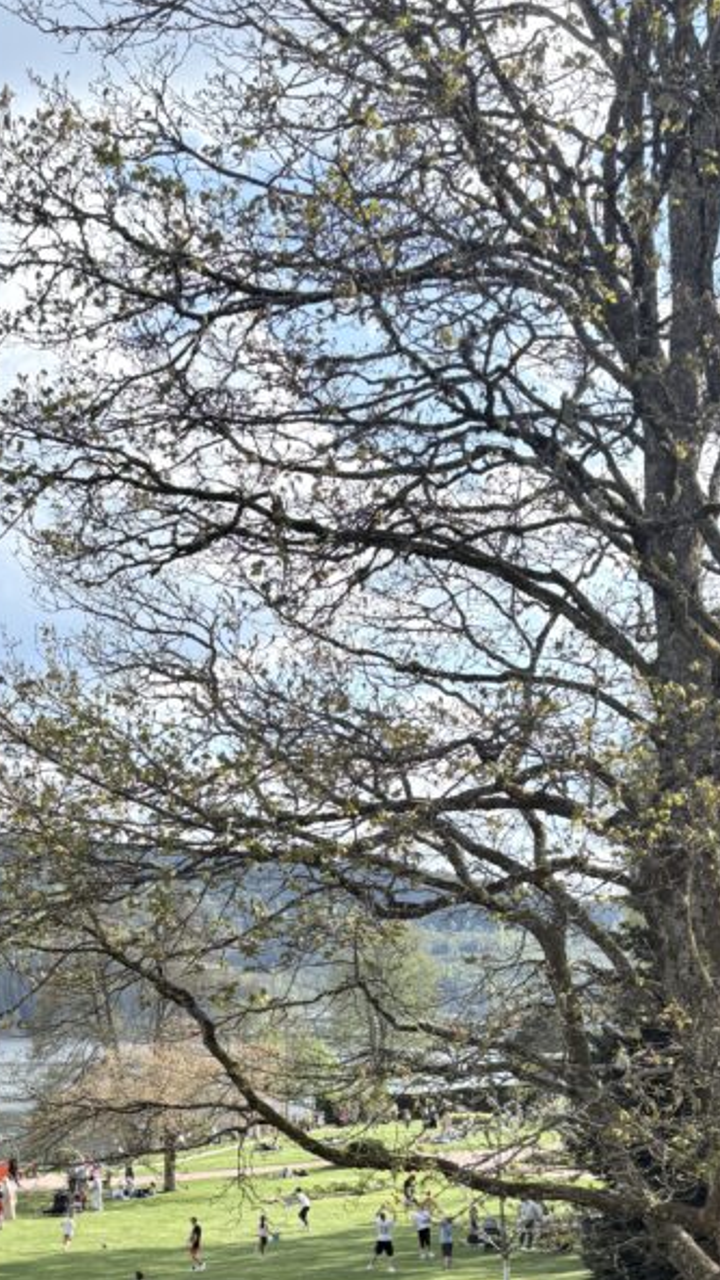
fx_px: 1663
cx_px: 244
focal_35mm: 49
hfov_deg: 24.3
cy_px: 1029
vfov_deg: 40.3
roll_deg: -4.2
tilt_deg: -0.2
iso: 50
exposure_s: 1/2208
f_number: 1.6
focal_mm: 5.96
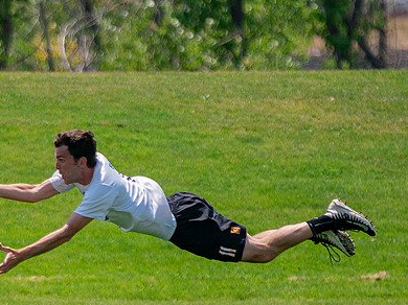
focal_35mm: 640
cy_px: 258
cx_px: 94
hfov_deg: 3.1
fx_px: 7539
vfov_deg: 2.3
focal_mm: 200
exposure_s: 1/10000
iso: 640
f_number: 2.8
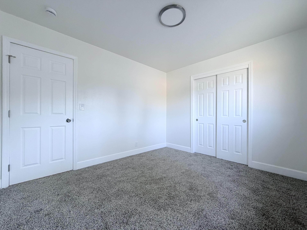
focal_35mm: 14
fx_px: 124
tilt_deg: +0.1
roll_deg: +0.1
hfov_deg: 102.1
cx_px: 154
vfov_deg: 85.7
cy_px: 115
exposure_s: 1/121
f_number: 2.2
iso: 320
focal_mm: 2.22
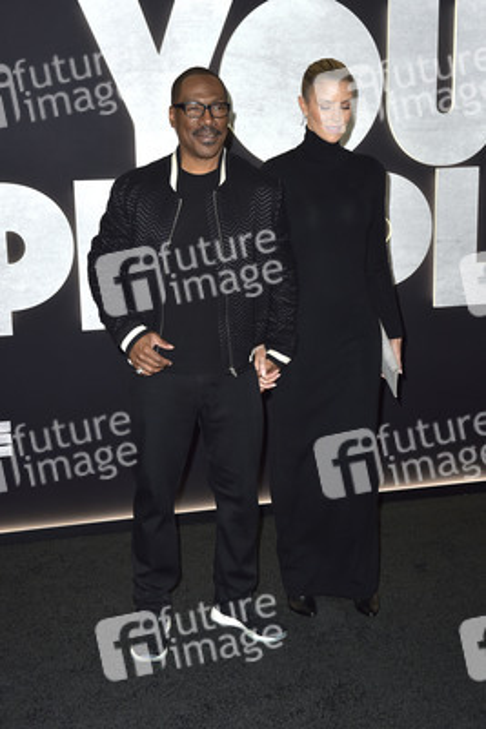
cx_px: 243
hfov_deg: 28.1
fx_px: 971
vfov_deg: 41.1
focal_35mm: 48
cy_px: 364
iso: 500
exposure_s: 1/250
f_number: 6.3
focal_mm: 48
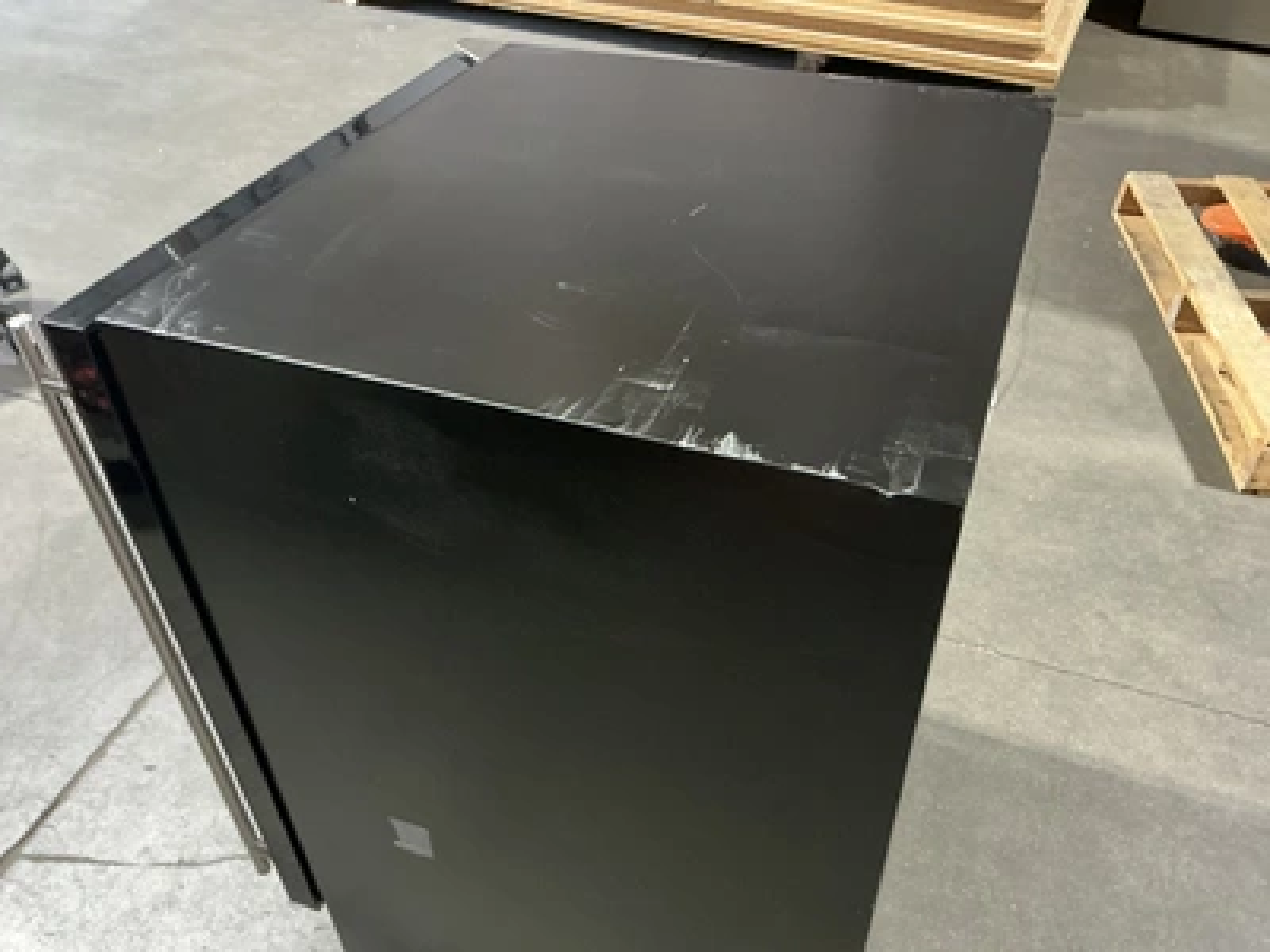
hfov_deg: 63.4
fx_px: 1027
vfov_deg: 49.7
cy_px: 476
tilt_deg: -41.7
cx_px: 635
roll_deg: -0.3
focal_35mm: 28
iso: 400
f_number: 1.8
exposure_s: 1/30
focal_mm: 3
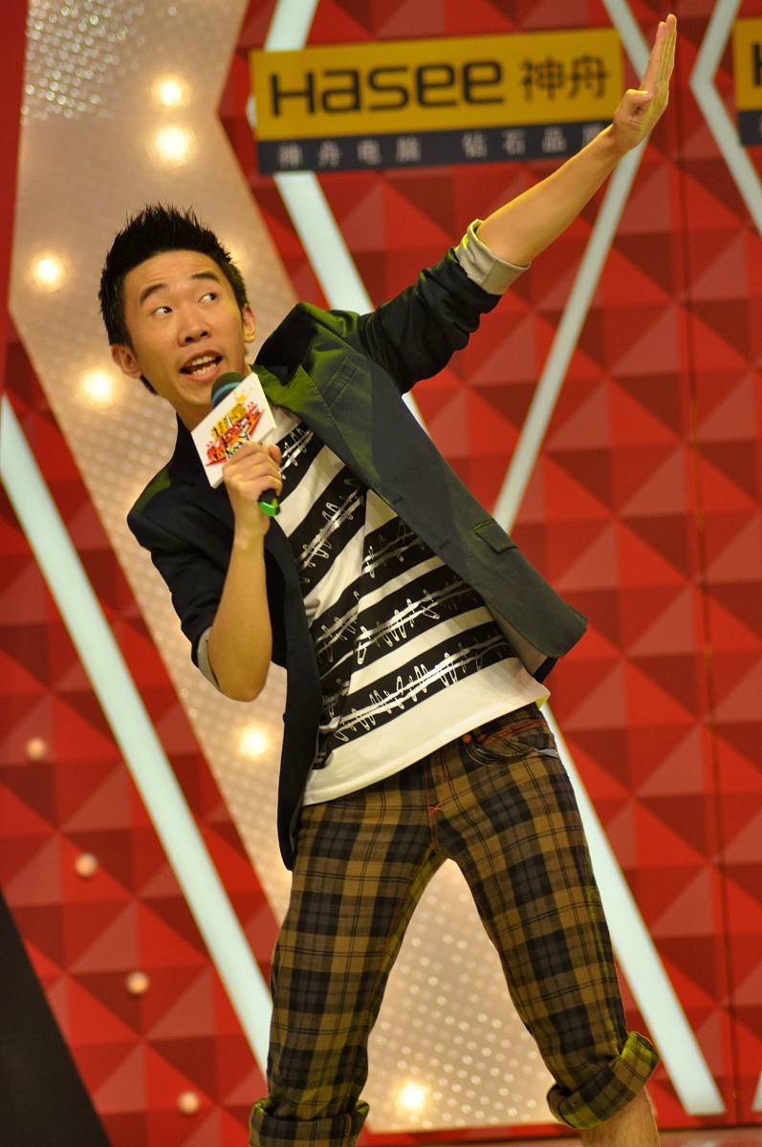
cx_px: 381
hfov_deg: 6.1
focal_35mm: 225
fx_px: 7162
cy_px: 574
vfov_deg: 9.2
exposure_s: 1/200
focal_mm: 150
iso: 800
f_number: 4.5
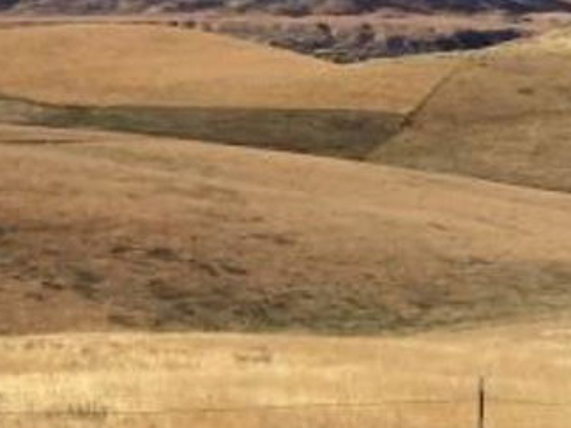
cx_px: 19
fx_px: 1517
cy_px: 78
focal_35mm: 92
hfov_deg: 20.7
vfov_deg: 15.9
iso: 32
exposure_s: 1/3049
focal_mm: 4.15
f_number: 2.2
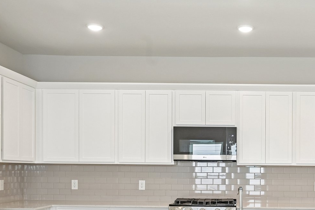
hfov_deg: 39.9
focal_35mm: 48
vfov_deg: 27.6
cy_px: 165
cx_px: 238
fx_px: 420
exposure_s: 1/30
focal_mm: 23
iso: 400
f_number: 8
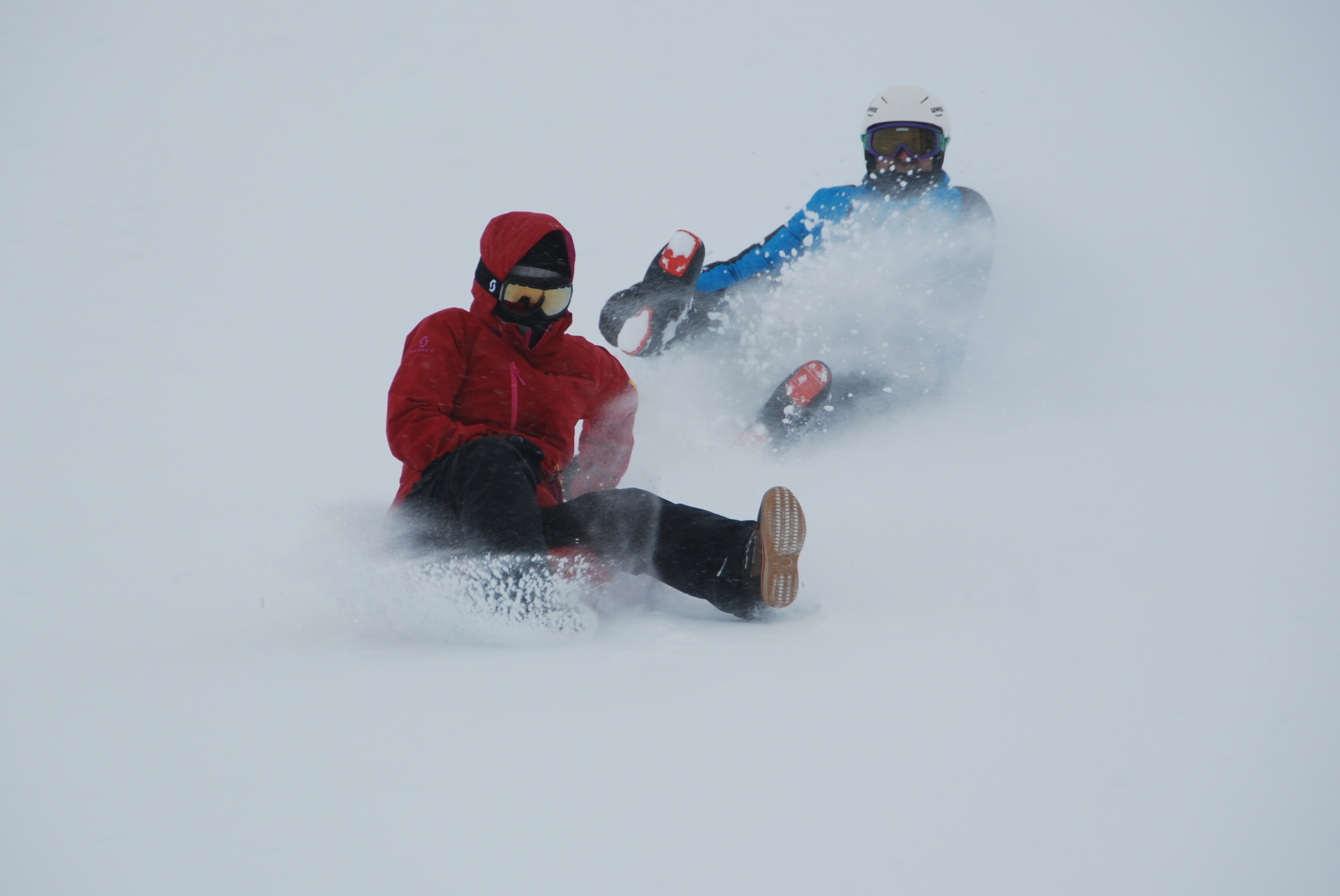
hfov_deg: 8.3
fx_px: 9265
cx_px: 628
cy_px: 442
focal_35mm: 249
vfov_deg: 5.5
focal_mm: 135
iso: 100
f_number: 5.6
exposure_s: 1/500
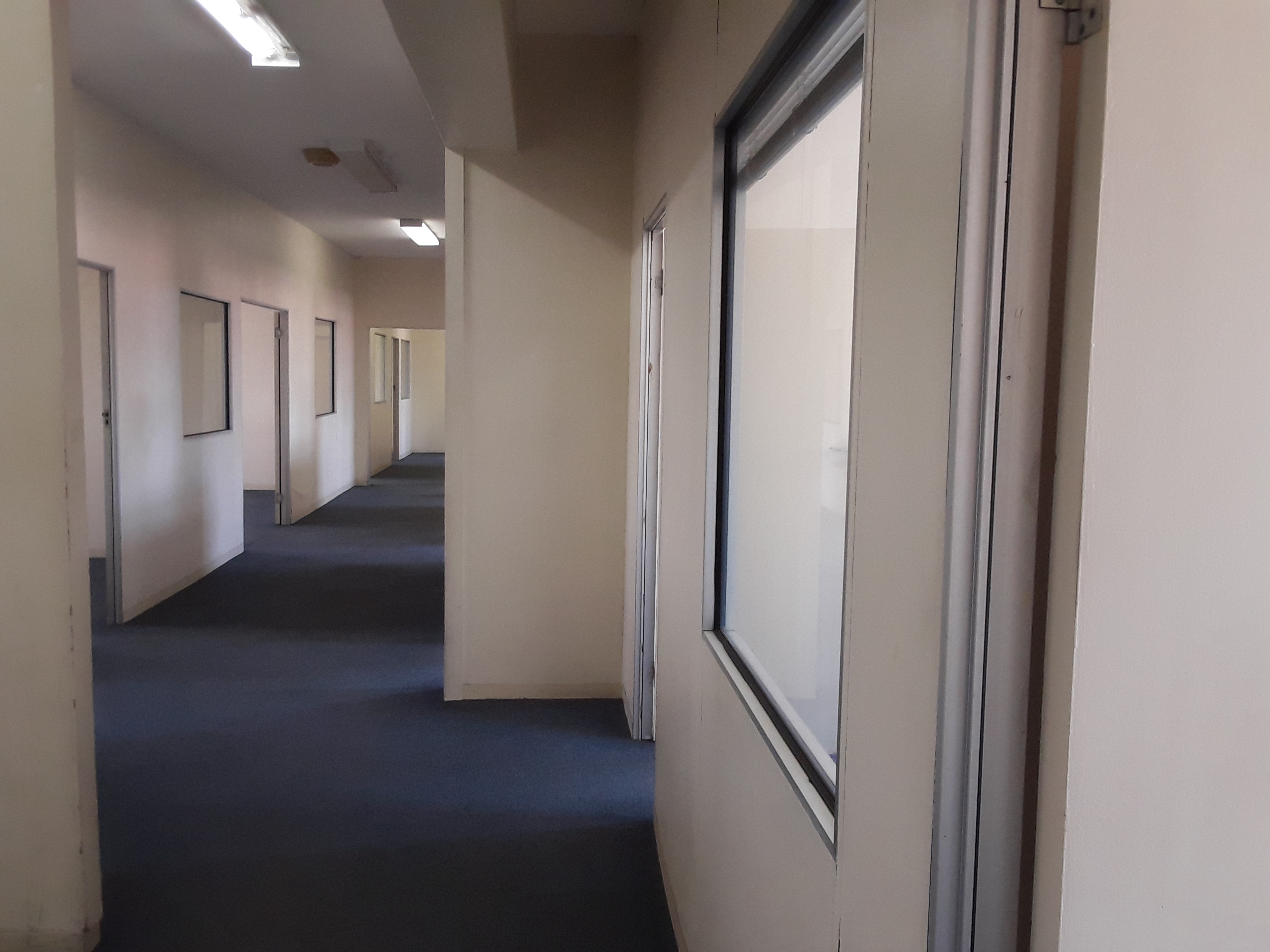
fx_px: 1101
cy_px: 476
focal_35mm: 30
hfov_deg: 60.0
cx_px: 635
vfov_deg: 46.8
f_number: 1.9
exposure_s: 1/50
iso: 100
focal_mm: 2.2
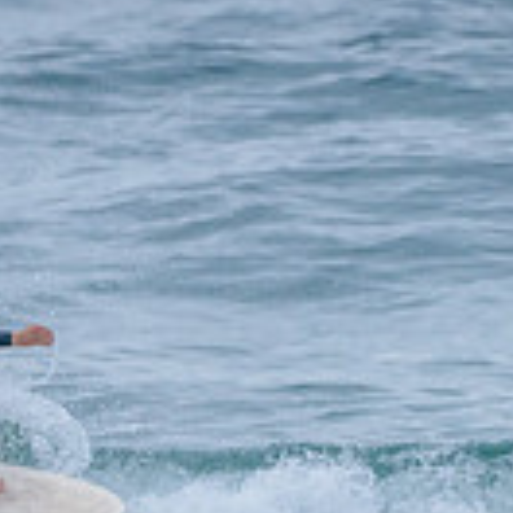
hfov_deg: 0.8
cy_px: 460
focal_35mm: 2292
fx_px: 38429
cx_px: 69
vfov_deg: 0.8
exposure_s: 1/2000
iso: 1800
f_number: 5.6
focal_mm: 500
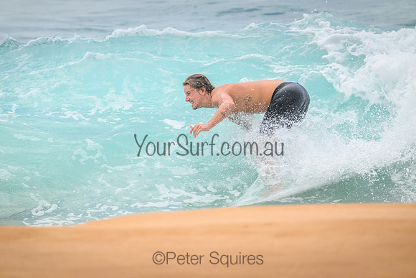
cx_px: 208
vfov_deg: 1.7
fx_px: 9246
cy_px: 139
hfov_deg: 2.6
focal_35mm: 800
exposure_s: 1/2000
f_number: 11
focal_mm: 800
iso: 1100
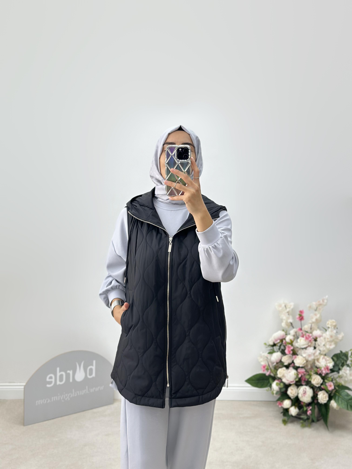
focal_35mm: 48
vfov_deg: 39.7
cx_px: 176
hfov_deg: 30.3
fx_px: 651
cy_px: 234
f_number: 1.78
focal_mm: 6.86
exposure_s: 1/262
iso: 80
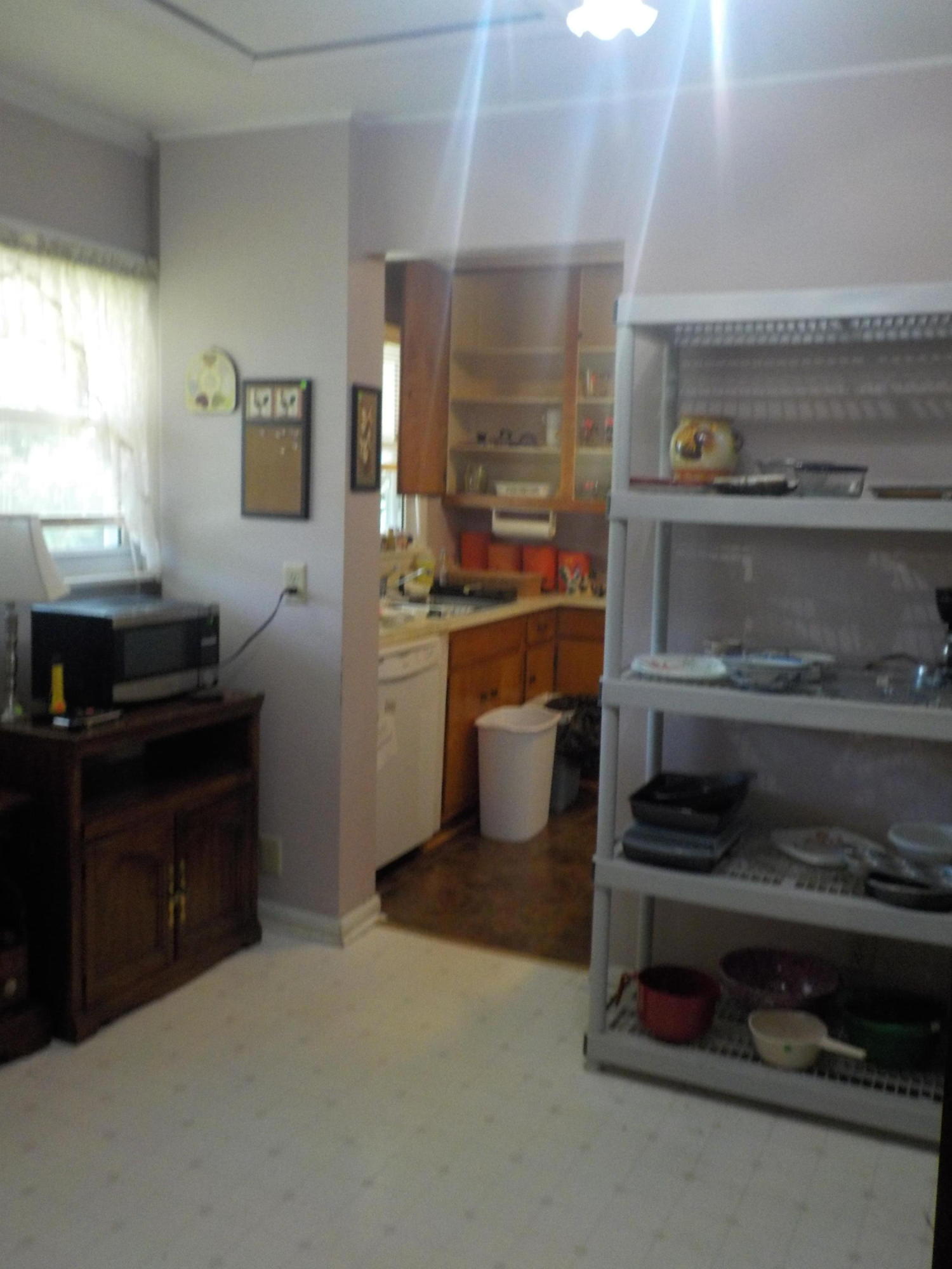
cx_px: 476
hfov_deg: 46.8
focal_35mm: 30
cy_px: 634
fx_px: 1100
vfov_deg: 60.0
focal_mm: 4.1
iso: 320
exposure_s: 1/30
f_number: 3.3
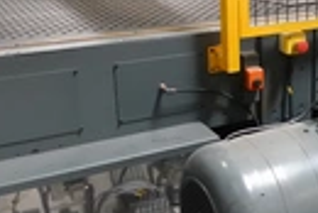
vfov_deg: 18.5
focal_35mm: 74
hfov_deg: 23.5
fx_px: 654
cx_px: 435
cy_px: 84
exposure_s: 1/250
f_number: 1.8
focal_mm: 8.8
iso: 3200
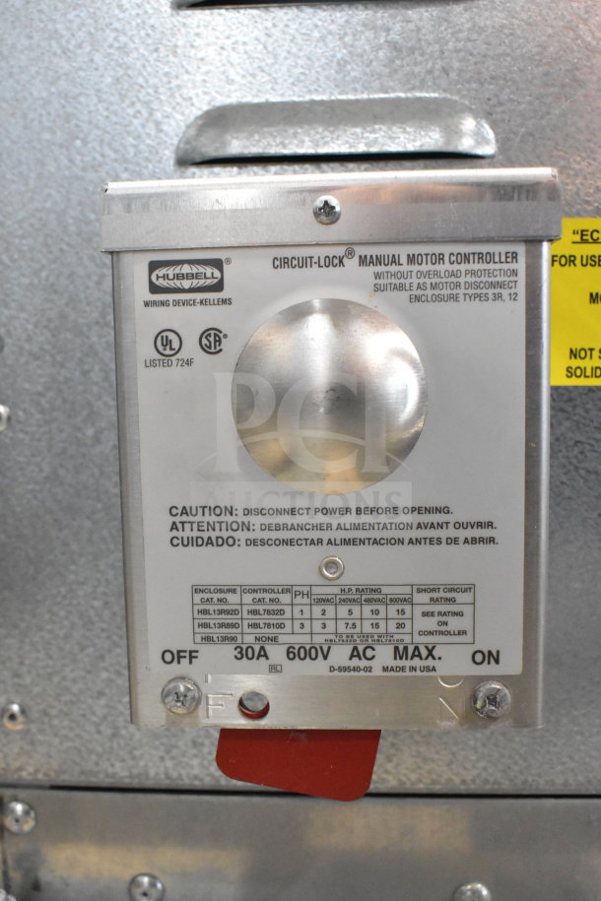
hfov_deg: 36.9
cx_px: 300
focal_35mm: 36
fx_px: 901
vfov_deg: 53.1
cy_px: 450
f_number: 7.1
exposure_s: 1/200
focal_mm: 24
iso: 6400
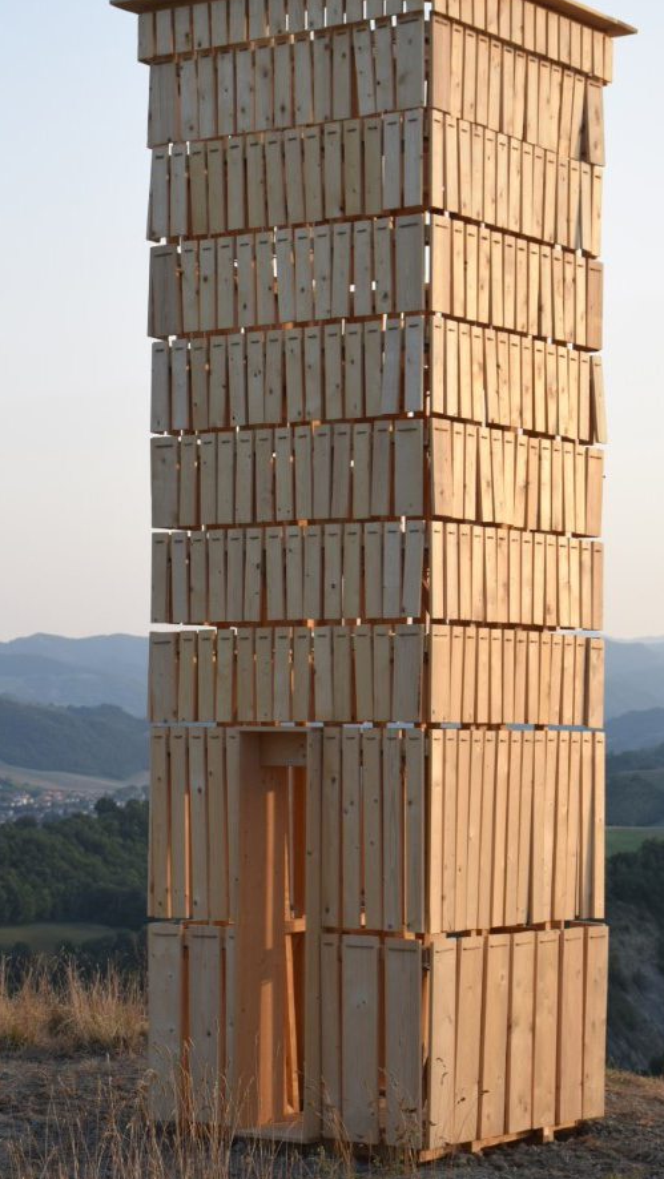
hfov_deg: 13.9
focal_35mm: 87
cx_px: 369
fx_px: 2721
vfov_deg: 24.4
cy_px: 553
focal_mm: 40
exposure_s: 1/250
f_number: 8
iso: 280
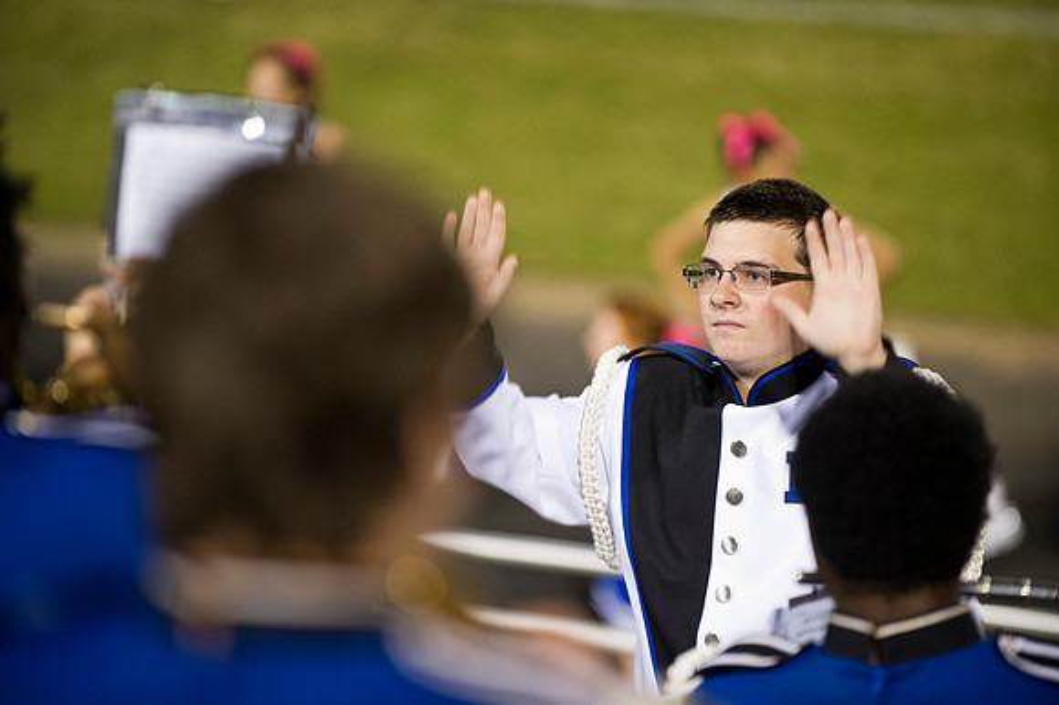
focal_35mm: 200
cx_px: 530
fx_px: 5880
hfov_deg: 10.3
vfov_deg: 6.9
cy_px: 352
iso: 4000
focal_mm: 200
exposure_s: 1/125
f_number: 2.8
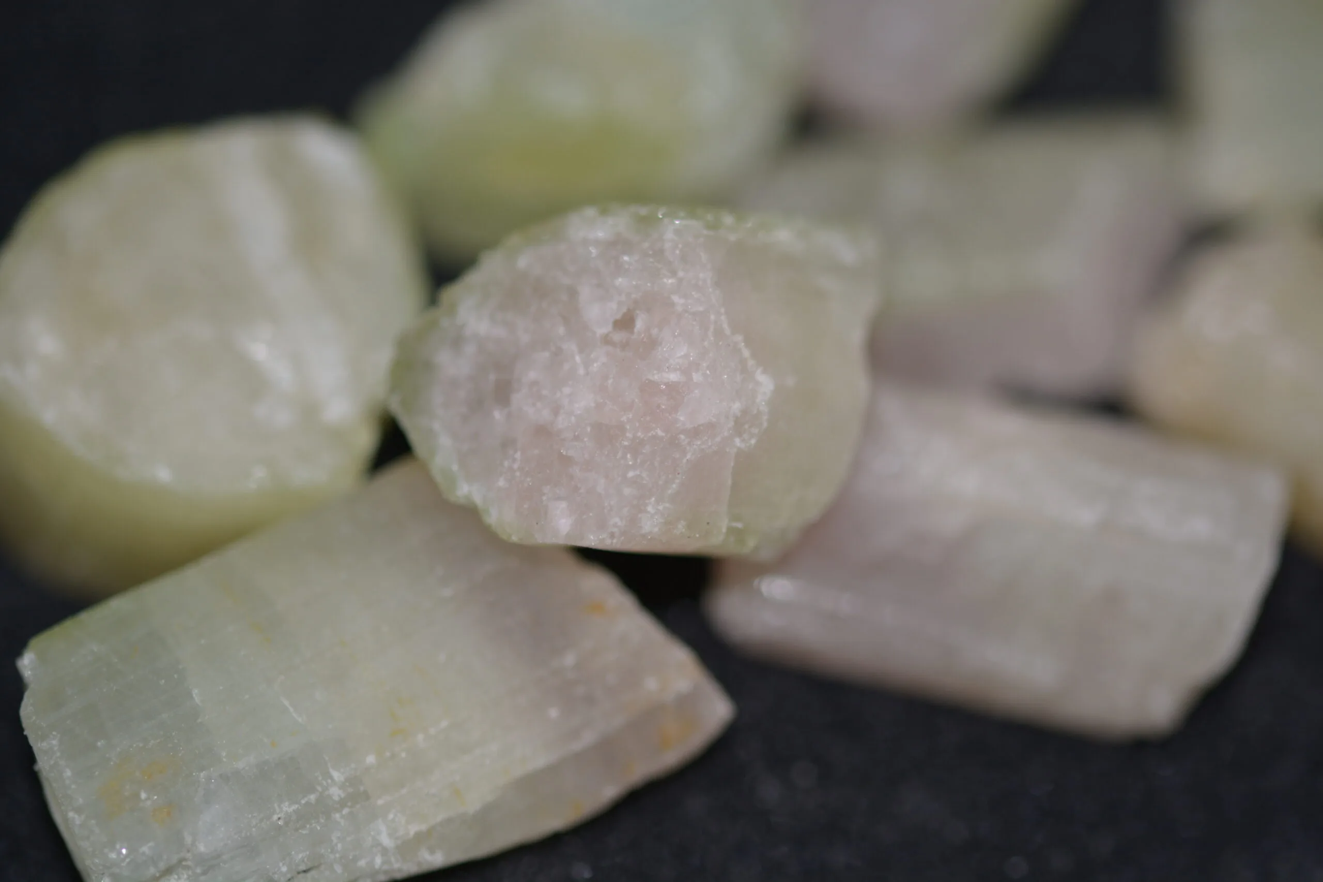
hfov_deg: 13.0
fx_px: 5789
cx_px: 662
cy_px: 441
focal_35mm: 158
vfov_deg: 8.7
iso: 200
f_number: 4
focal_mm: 105
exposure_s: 1/60
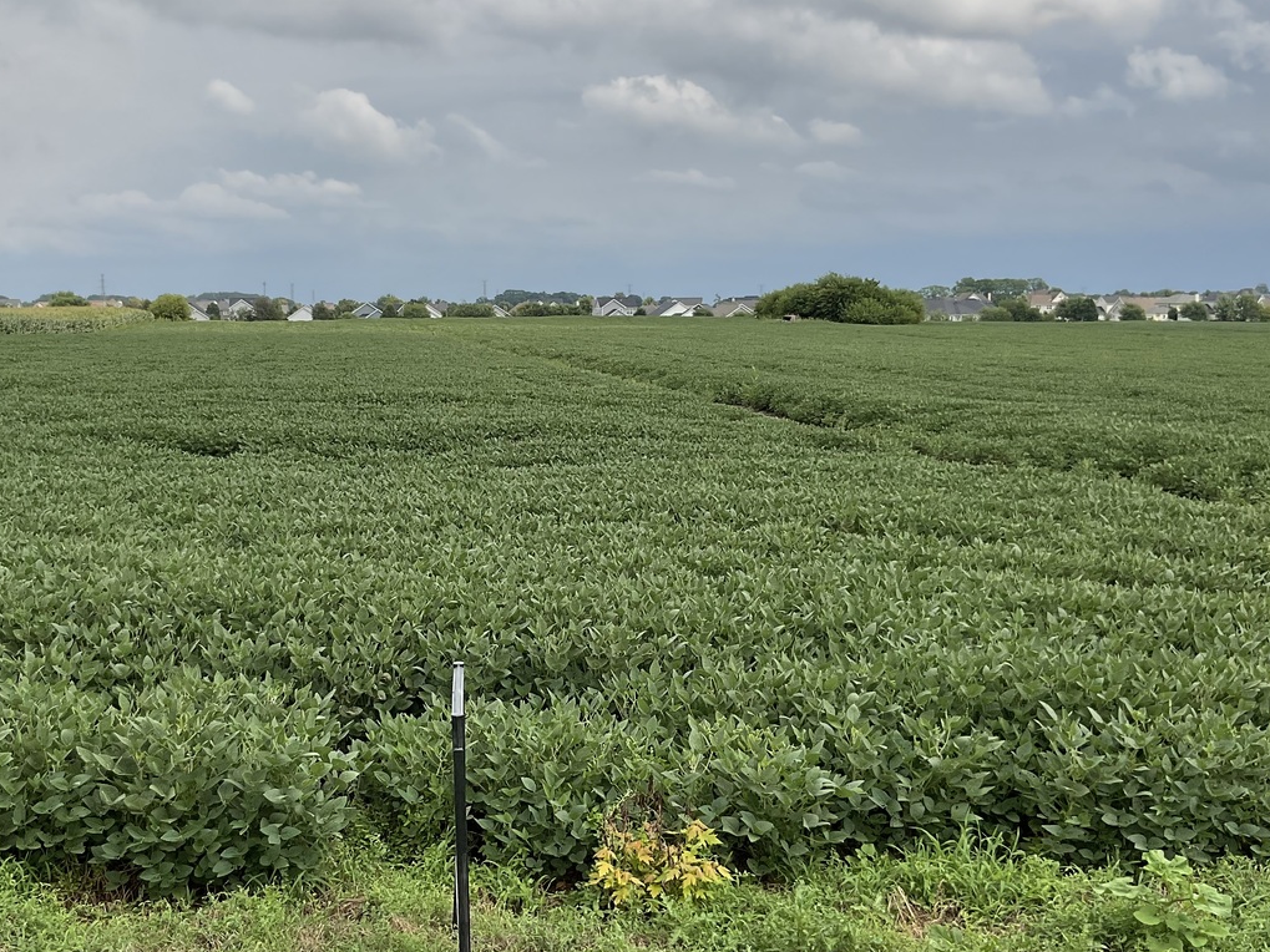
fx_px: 1504
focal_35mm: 41
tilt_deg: -6.5
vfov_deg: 35.1
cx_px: 464
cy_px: 444
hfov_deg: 45.3
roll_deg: +0.2
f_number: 1.8
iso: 16
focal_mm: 3
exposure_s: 1/2227
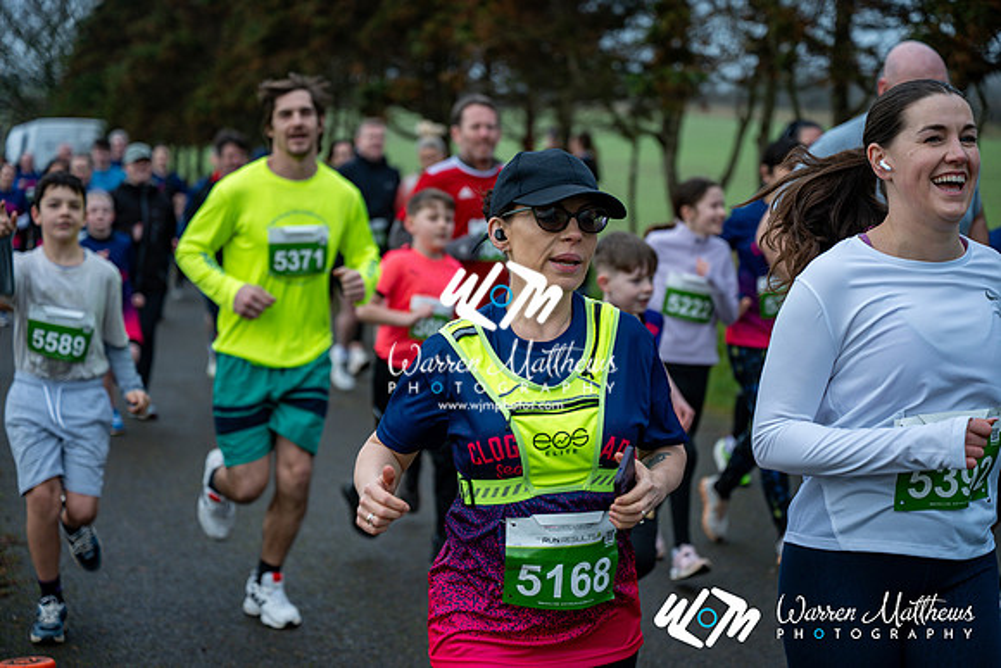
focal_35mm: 70
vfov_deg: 19.5
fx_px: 1947
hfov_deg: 28.8
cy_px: 334
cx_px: 500
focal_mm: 70
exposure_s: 1/1250
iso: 320
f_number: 2.8
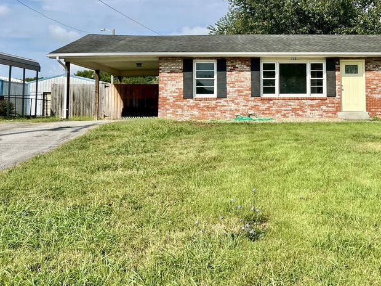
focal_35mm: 43
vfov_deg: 33.0
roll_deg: +0.2
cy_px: 73
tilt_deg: +5.0
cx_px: 279
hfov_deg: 42.7
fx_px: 473
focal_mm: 5.7
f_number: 1.5
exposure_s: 1/5319
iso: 50
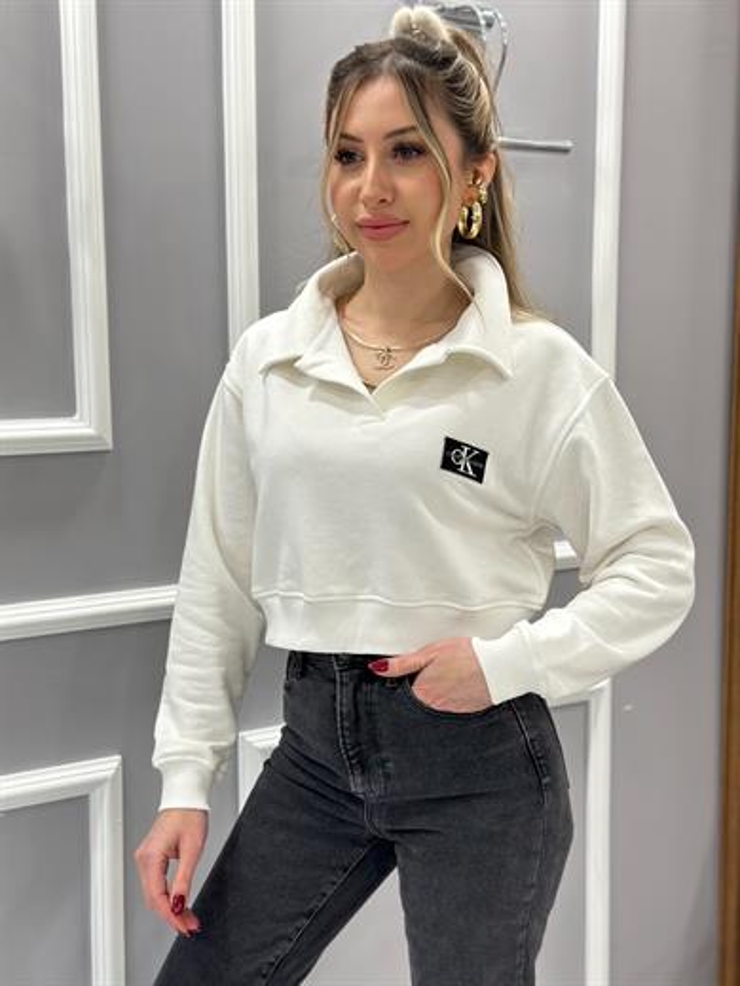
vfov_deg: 39.7
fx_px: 1368
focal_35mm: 48
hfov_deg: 30.3
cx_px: 370
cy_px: 493
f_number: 1.78
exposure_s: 1/50
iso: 80
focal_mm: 6.86
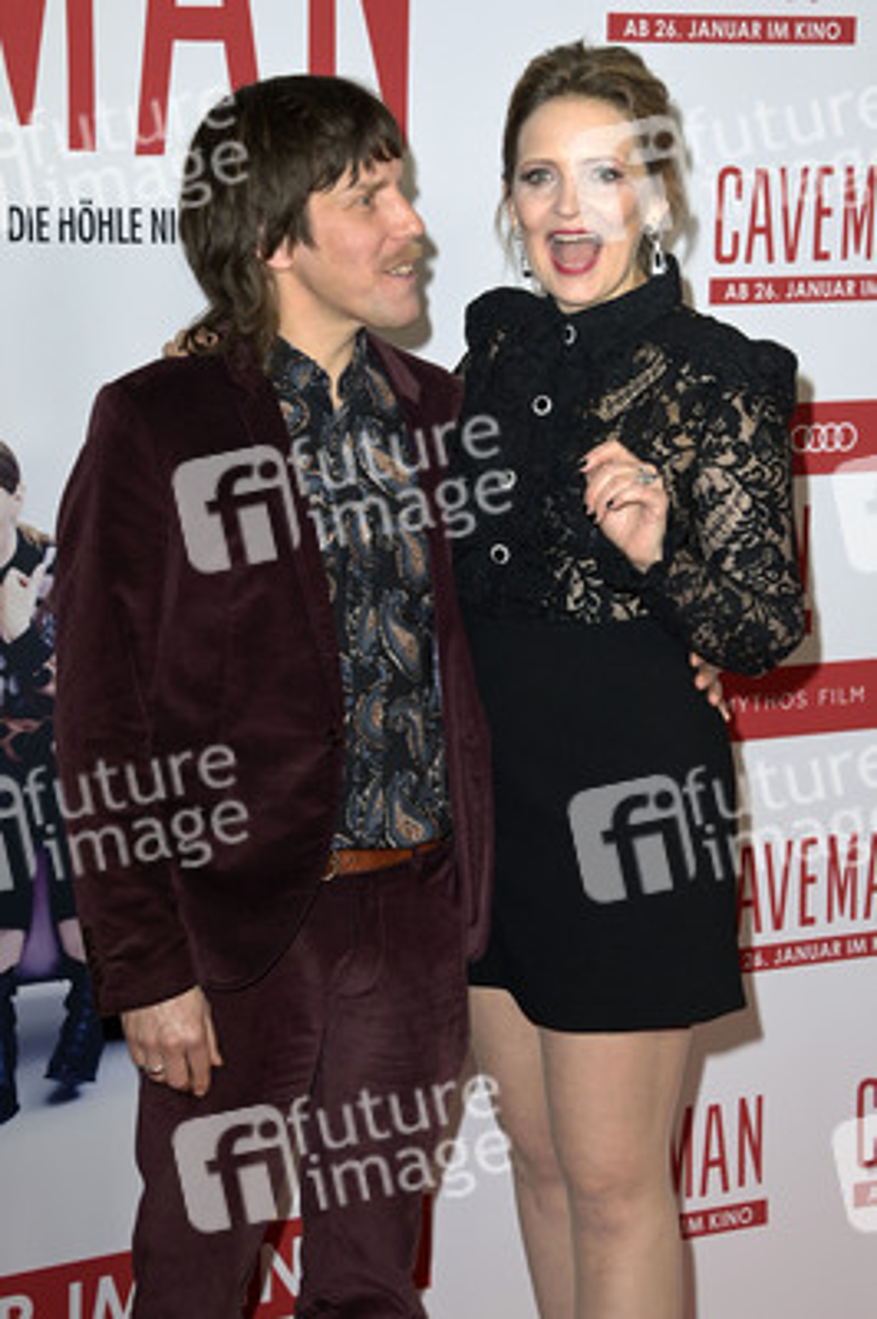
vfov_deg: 28.1
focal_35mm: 72
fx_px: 2635
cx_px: 438
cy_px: 660
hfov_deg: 18.9
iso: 400
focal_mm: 72
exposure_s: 1/250
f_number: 5.6
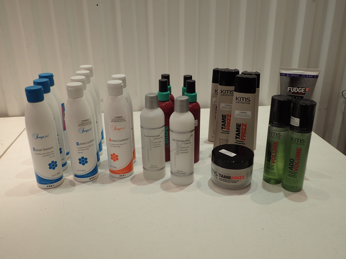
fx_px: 320
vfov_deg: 44.2
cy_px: 130
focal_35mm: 32
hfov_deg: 56.8
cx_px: 173
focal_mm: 5.87
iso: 125
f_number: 2.4
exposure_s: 1/60
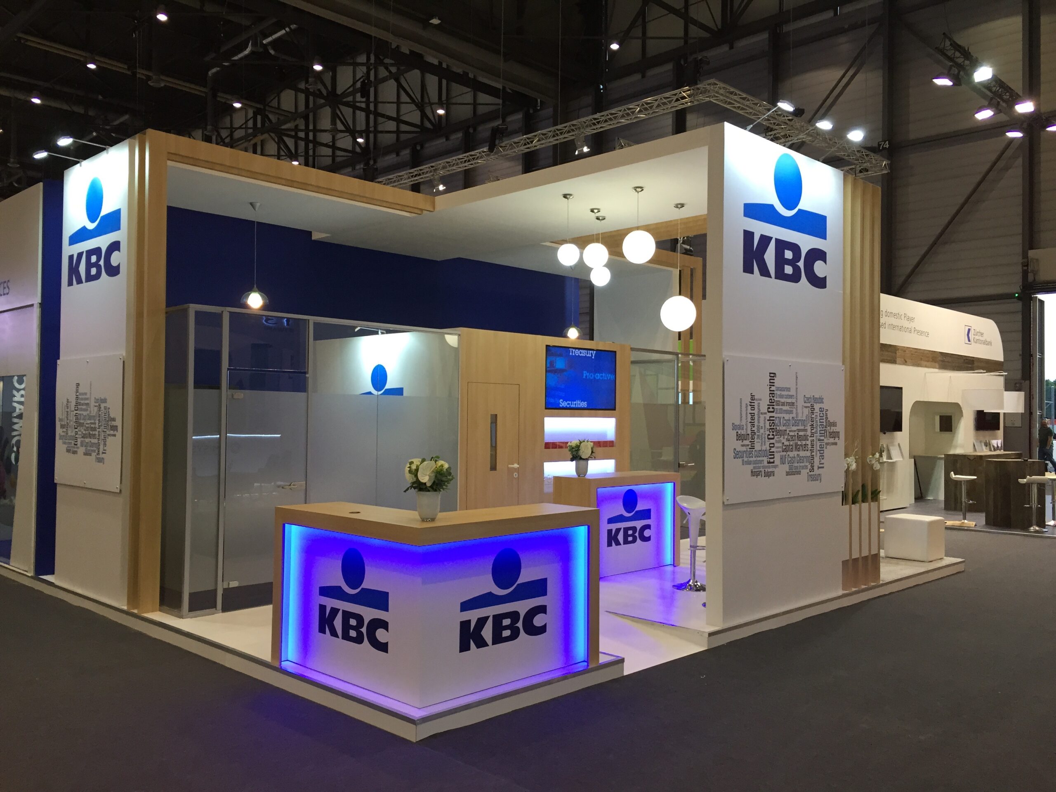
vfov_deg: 48.2
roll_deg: -0.8
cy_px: 396
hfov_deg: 61.7
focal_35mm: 29
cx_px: 528
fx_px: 885
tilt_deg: +1.0
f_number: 2.2
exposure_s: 1/30
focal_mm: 4.15
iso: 40
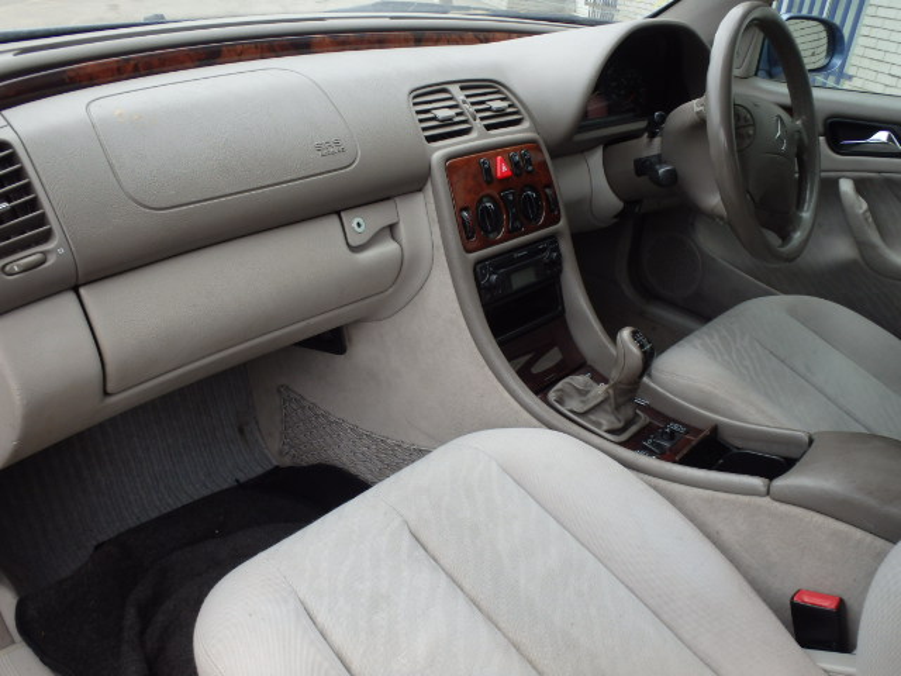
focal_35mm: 28
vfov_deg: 49.7
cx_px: 450
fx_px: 729
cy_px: 338
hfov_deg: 63.4
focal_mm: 5
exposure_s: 1/160
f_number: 3.9
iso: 125
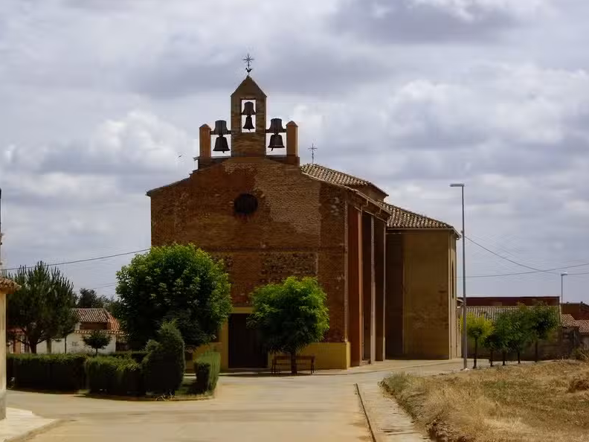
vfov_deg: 15.6
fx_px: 1616
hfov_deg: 20.7
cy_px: 220
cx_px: 294
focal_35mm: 95
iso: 50
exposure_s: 1/320
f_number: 7.4
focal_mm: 15.3
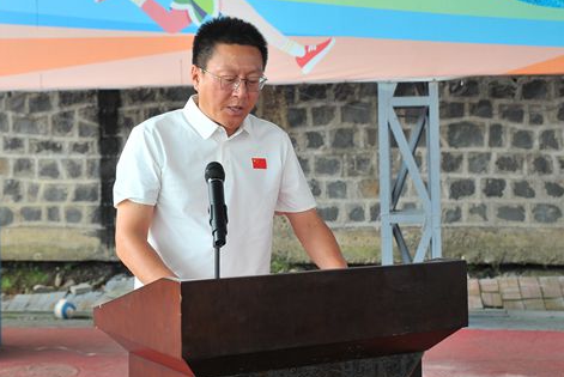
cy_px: 169
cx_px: 262
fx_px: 768
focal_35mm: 49
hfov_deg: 40.3
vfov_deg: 27.6
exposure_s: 1/125
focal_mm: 42
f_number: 5.6
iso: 200
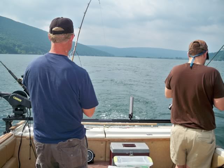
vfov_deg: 40.7
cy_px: 84
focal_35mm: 35
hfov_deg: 52.6
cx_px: 112
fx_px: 226
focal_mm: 6.3
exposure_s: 1/640
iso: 64
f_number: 3.1
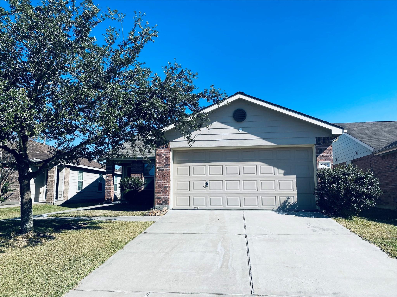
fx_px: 298
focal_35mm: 26
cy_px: 148
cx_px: 198
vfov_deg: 53.1
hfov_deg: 67.3
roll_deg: -0.3
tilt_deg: +9.2
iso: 32
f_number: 1.8
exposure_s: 1/4808
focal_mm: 4.25
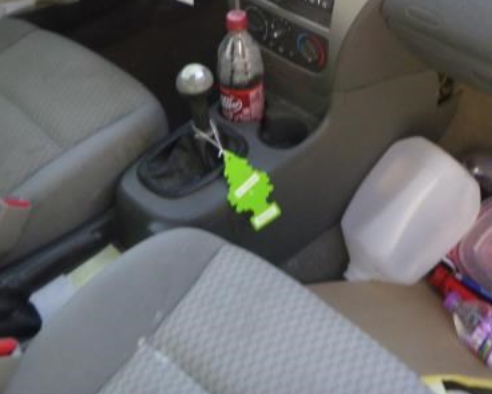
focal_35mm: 53
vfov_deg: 27.1
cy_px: 3
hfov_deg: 34.9
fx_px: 772
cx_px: 340
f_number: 3.9
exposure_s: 1/60
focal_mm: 4.5
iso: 160
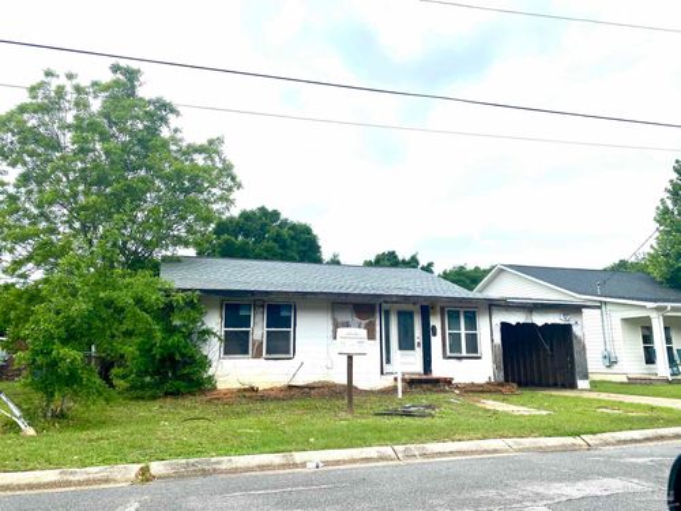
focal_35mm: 26
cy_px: 256
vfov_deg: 53.1
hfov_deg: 67.3
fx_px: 511
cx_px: 340
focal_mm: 4.25
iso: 32
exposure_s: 1/2183
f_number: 1.8
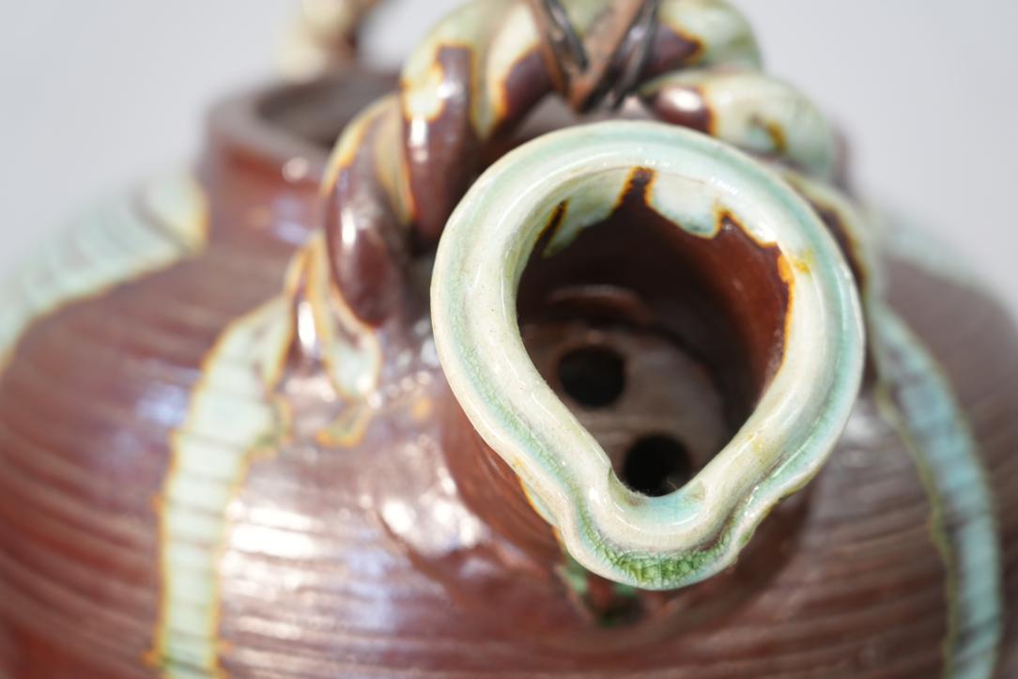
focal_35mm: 97
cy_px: 340
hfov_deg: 21.0
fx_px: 2743
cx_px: 509
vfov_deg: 14.1
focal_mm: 97
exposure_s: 1/100
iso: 1250
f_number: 4
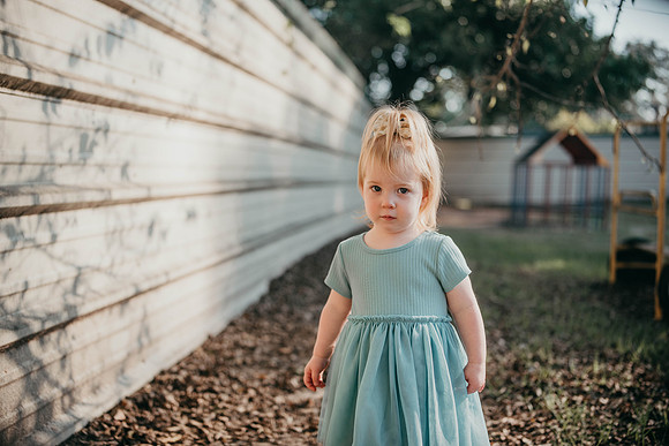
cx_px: 334
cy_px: 223
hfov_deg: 54.4
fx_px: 651
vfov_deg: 37.9
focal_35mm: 35
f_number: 1.6
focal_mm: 35
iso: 64
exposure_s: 1/1600
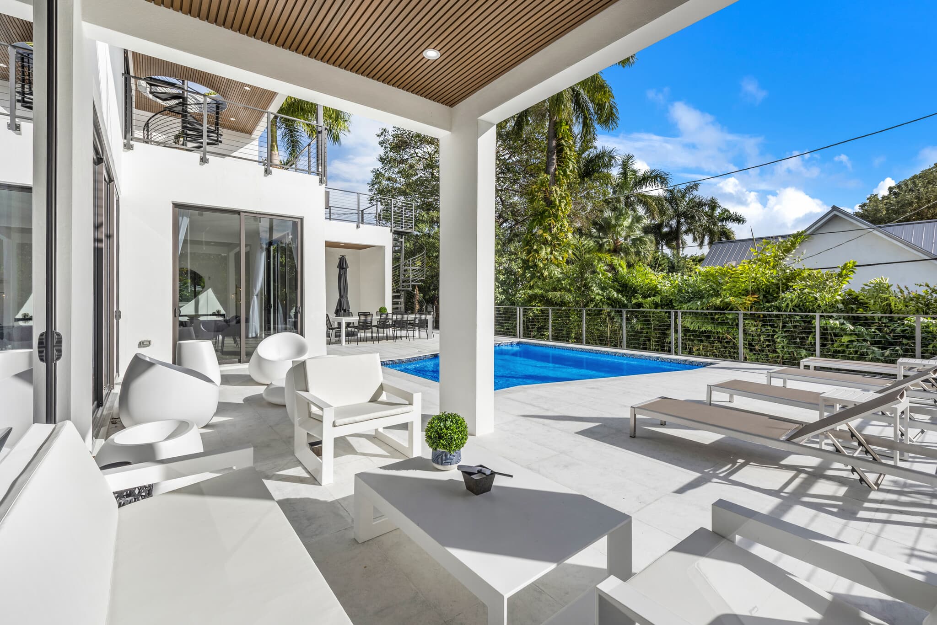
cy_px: 312
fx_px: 417
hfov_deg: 96.7
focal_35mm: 16
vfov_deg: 73.8
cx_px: 468
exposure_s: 1/250
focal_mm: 16
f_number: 13
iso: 100
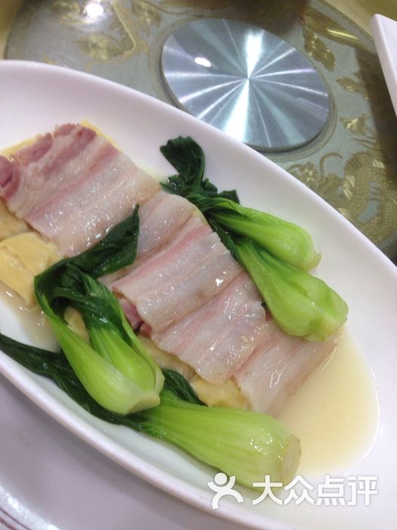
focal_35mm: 33
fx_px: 505
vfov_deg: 55.4
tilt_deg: -54.5
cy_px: 265
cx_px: 198
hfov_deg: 42.9
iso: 50
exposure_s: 1/24
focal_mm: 4.12
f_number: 2.4
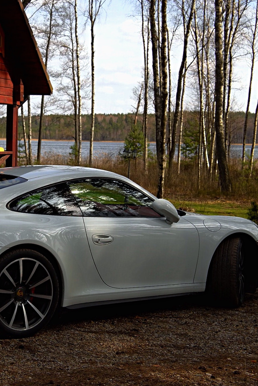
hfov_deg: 24.1
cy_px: 194
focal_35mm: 55
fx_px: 591
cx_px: 39
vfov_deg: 36.2
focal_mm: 24.5
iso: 100
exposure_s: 1/640
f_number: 4.1
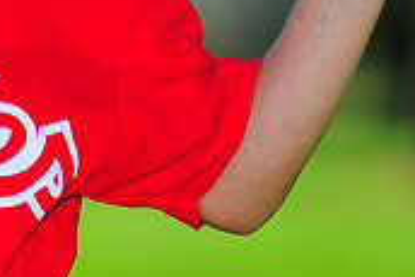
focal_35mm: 606
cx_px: -99
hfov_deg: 3.4
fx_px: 6992
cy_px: -152
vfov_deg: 2.3
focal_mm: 180
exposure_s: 1/1000
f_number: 4
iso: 200
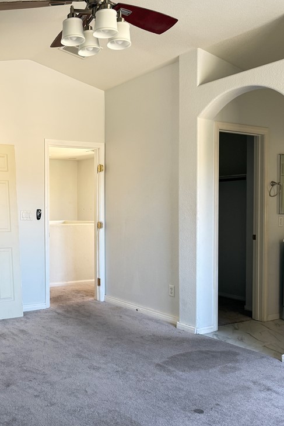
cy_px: 214
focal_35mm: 35
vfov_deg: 54.4
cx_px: 23
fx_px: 414
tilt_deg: -0.8
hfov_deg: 35.4
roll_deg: -0.5
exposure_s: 1/74
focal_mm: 6.76
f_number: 1.78
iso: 200
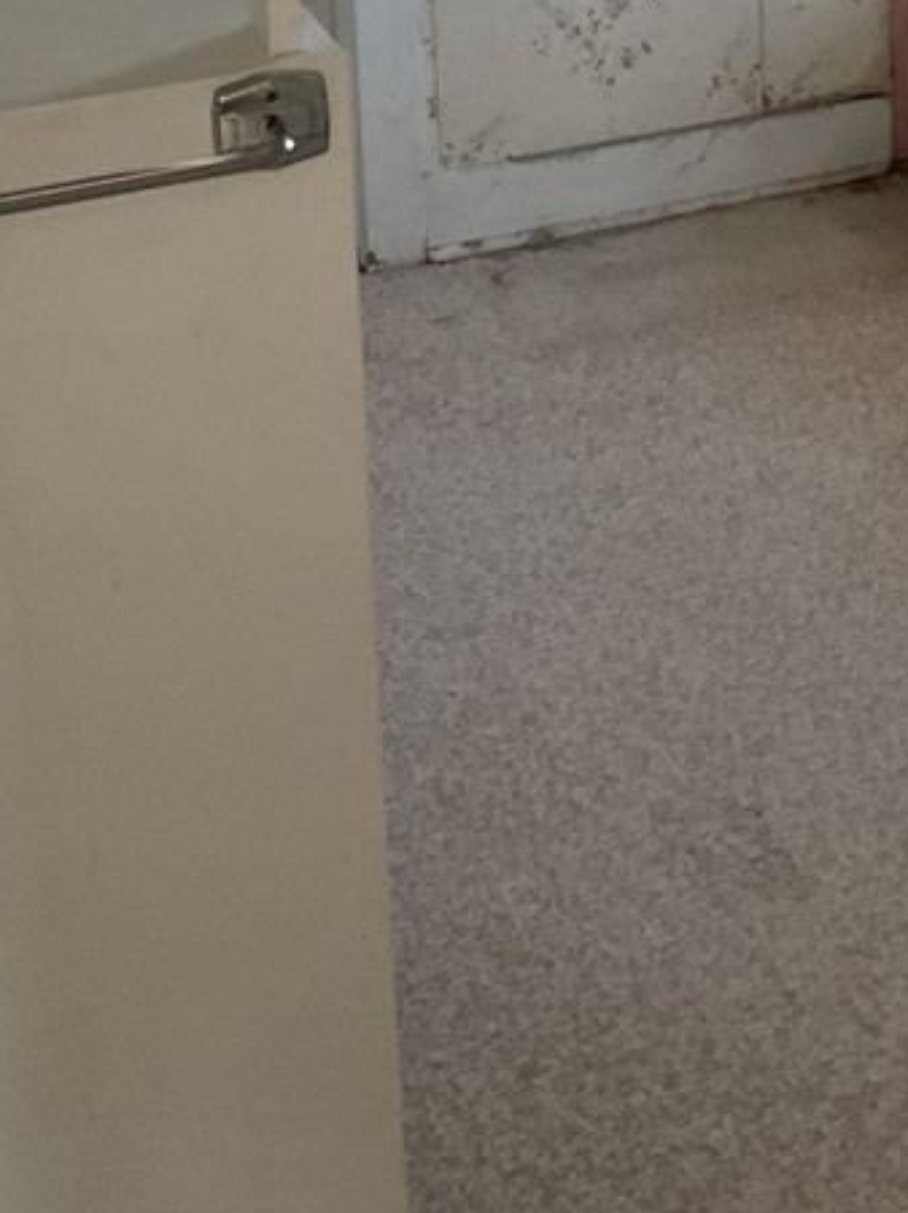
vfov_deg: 27.3
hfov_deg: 22.1
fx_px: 2310
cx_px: 663
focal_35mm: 66
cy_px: -73
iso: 160
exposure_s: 1/60
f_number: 1.8
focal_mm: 3
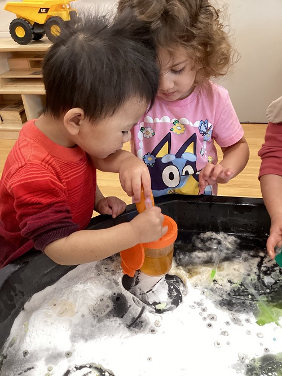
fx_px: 337
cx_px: 141
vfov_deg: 58.3
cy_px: 188
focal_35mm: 31
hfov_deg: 45.5
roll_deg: +4.0
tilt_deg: -32.9
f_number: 2.4
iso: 125
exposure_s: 1/50
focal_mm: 3.3
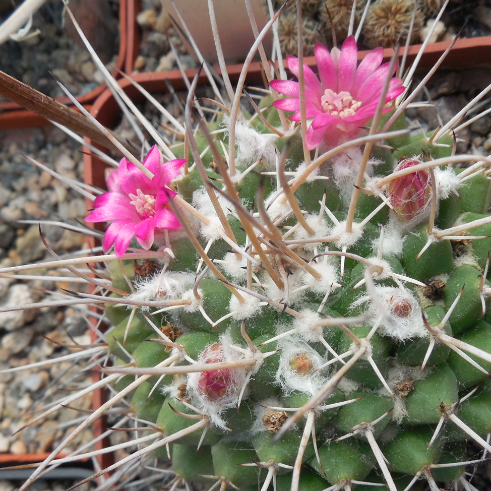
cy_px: 268
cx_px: 237
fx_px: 722
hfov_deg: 37.5
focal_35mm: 45
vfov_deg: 37.5
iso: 125
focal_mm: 5.6
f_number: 3.6
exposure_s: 1/500
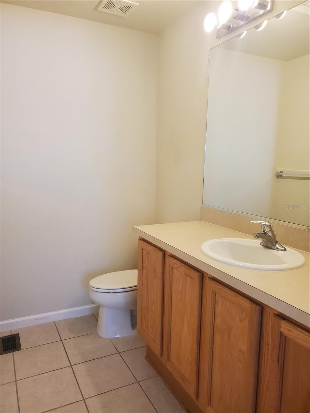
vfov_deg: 67.3
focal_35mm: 26
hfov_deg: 53.1
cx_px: 155
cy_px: 206
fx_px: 310
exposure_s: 1/120
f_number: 2.4
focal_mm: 4.3
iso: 250
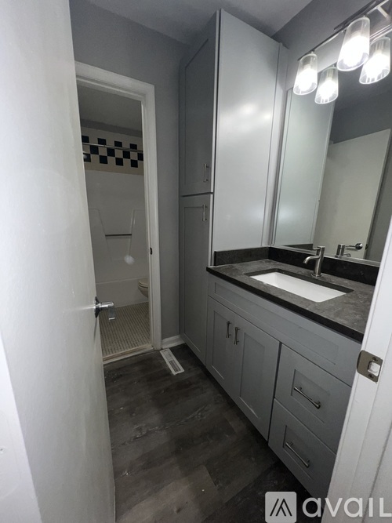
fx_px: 196
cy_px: 262
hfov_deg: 89.9
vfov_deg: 106.2
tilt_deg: -12.9
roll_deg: -0.7
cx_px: 196
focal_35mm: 13
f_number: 1.8
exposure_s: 1/110
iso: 50
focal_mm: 1.57
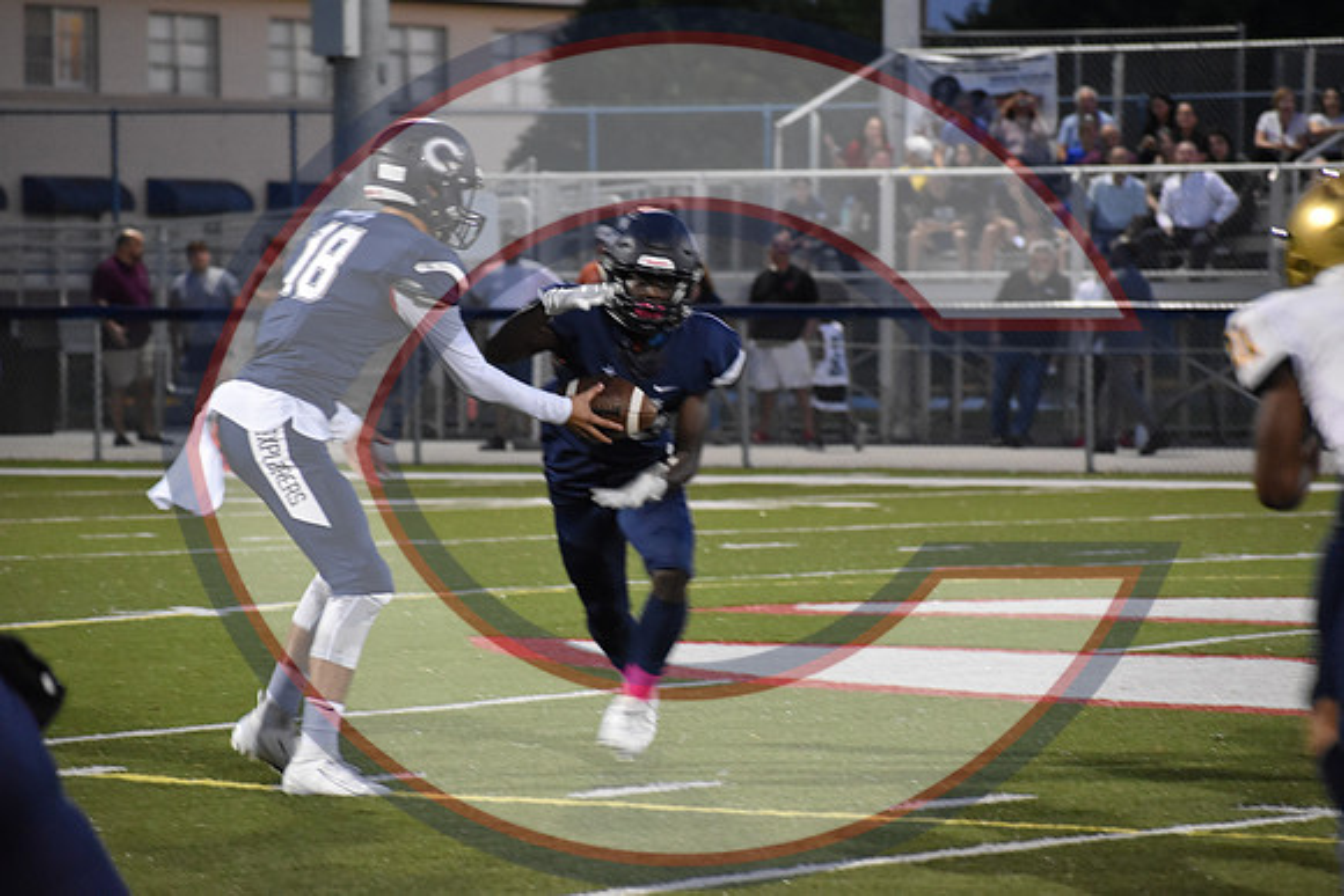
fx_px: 8682
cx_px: 672
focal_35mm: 232
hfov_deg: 8.9
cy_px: 448
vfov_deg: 5.9
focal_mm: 155
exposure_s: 1/100
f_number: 5
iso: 3200
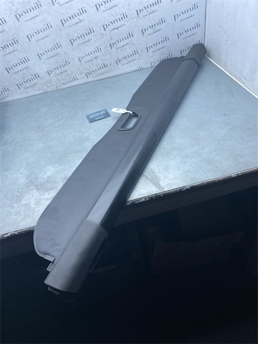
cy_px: 172
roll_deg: +10.8
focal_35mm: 26
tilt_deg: -43.0
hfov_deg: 53.1
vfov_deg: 67.3
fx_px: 258
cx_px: 129
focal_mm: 4.25
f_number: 1.8
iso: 32
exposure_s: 1/387
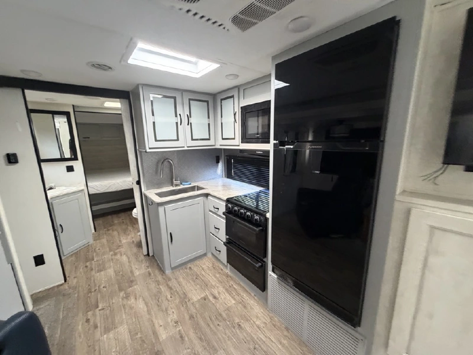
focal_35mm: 14
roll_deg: -0.5
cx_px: 236
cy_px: 178
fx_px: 191
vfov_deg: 85.7
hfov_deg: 102.1
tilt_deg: -10.2
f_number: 2.2
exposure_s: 1/60
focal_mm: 2.22
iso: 400
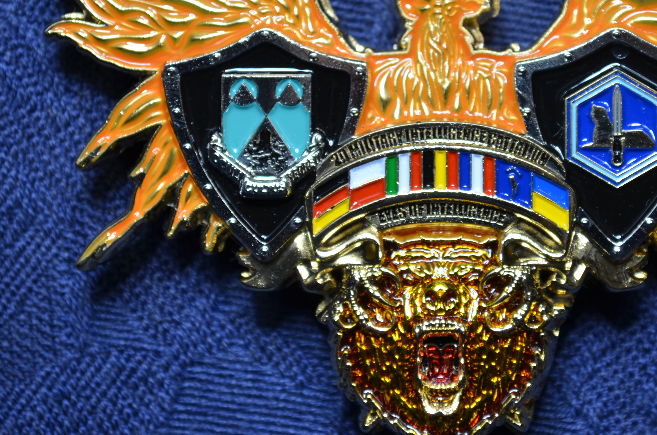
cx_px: 448
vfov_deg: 10.5
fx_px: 2364
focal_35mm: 130
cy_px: 132
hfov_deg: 15.8
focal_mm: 55
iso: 160
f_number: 8
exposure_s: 1/5
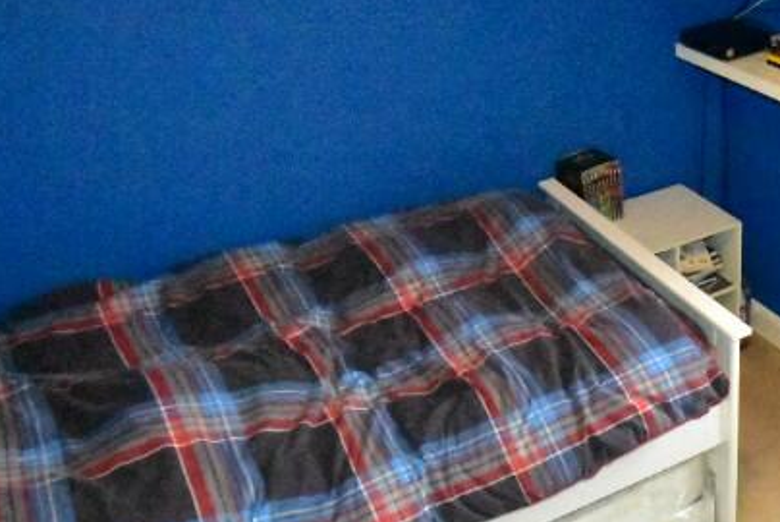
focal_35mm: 38
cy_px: 335
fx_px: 824
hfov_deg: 46.7
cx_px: 670
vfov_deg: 34.9
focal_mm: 10
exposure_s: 1/200
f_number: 11
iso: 25600
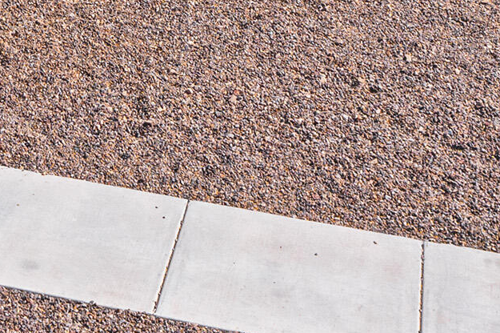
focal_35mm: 121
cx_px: -44
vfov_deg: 10.3
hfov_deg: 16.4
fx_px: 1680
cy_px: -372
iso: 100
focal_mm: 10.26
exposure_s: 1/500
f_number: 6.3
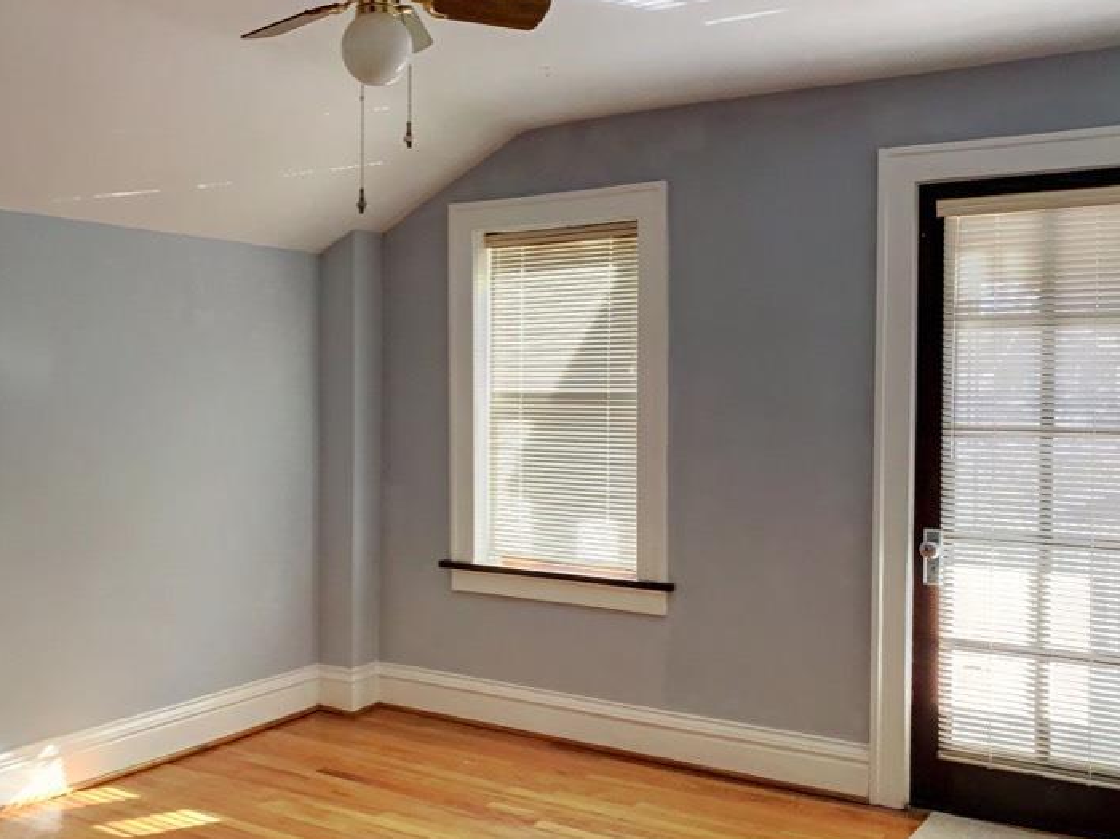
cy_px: 422
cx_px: 431
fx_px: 1229
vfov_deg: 37.7
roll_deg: -1.0
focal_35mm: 38
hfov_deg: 48.6
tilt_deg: -0.3
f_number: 1.8
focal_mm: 4.25
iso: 160
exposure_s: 1/60
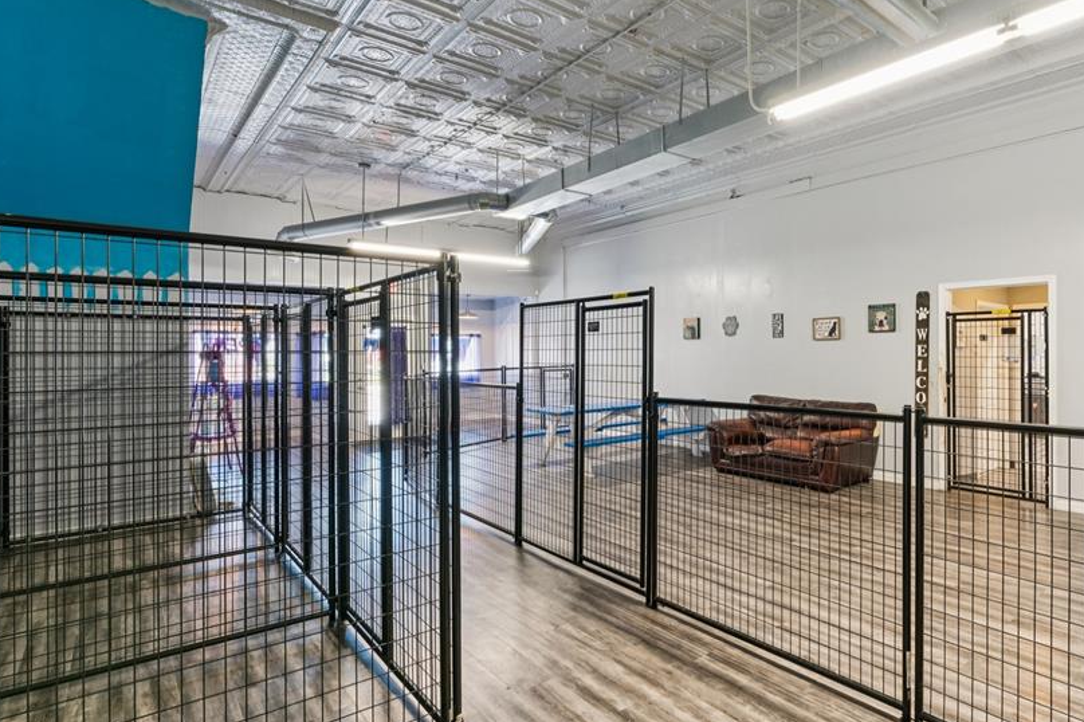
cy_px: 346
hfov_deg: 82.2
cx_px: 668
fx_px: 606
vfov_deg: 61.5
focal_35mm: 20
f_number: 13
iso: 320
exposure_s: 1/1.25
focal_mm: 15.9
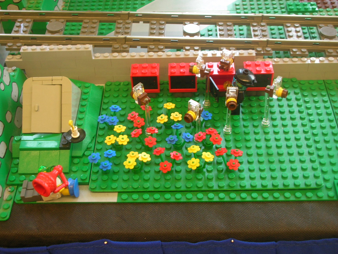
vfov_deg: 27.0
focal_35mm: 54
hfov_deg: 35.5
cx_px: 169
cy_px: 127
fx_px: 527
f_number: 3.4
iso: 50
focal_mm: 9.1
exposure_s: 1/8.3
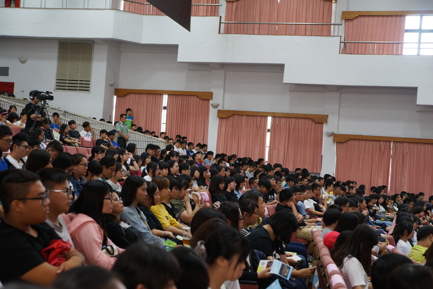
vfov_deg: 24.6
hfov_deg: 36.2
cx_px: 216
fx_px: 662
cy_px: 144
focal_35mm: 55
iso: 1000
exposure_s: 1/60
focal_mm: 55
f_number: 4
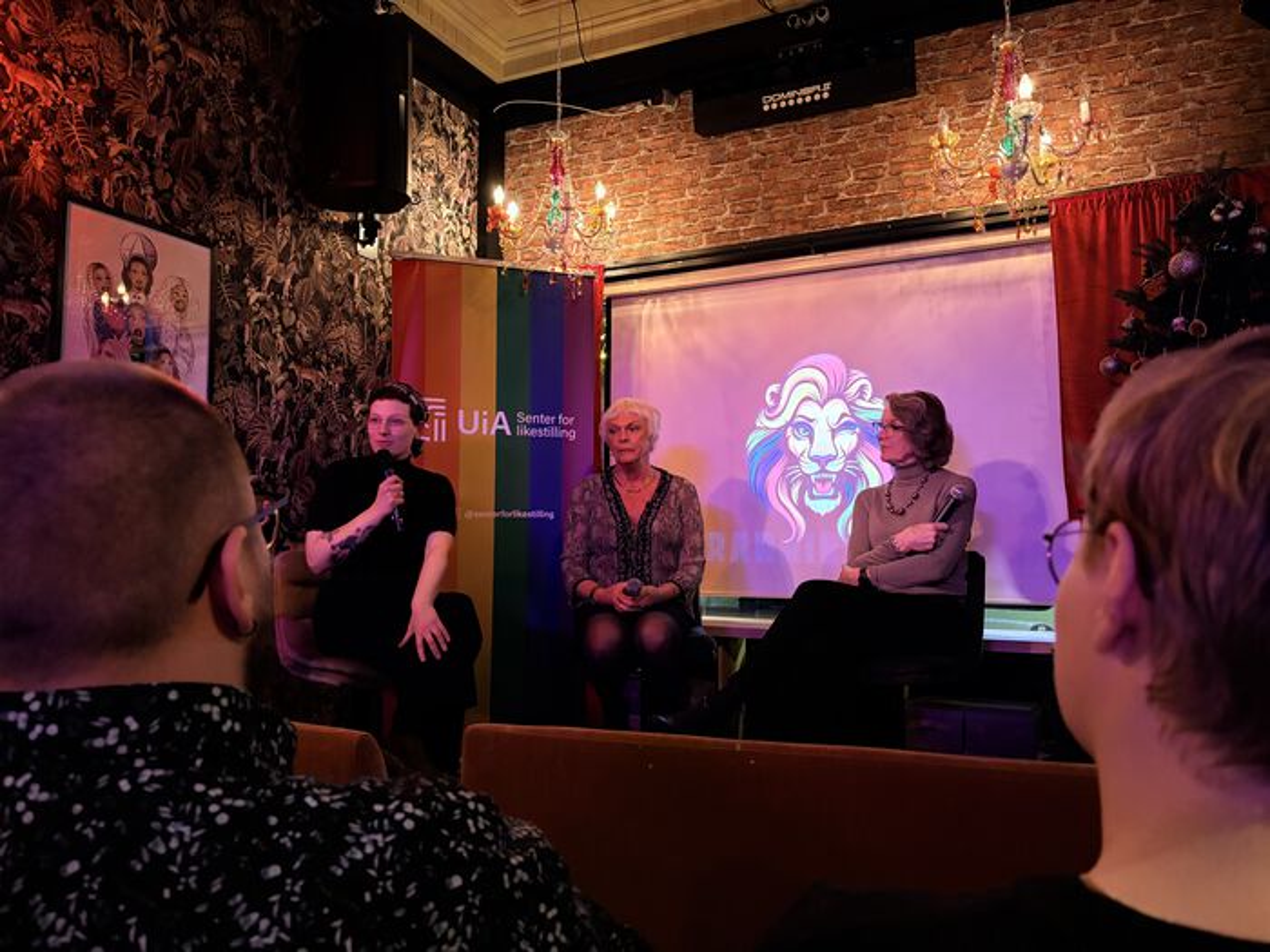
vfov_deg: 53.1
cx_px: 635
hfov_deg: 67.3
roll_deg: -0.1
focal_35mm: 26
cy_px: 476
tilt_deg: +4.2
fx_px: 954
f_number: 1.6
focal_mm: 5.96
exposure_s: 1/25
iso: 800
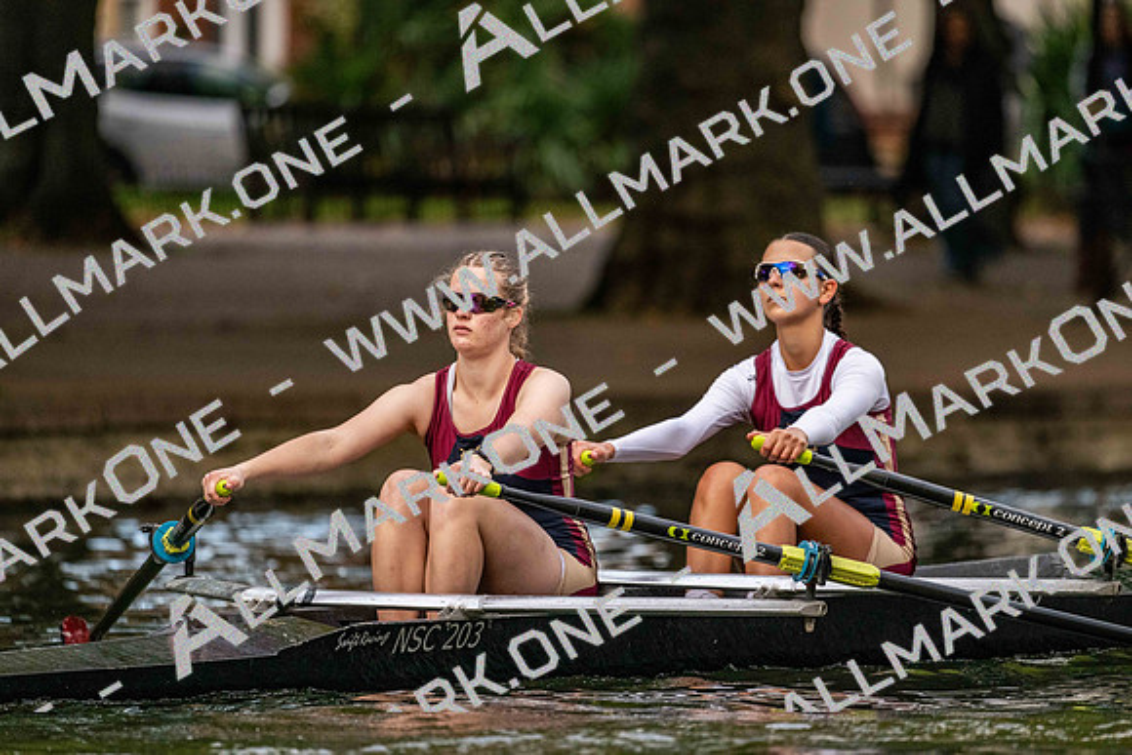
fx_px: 12580
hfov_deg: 5.2
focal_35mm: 400
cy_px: 378
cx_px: 566
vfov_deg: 3.4
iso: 2800
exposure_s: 1/2500
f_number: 4.5
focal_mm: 400
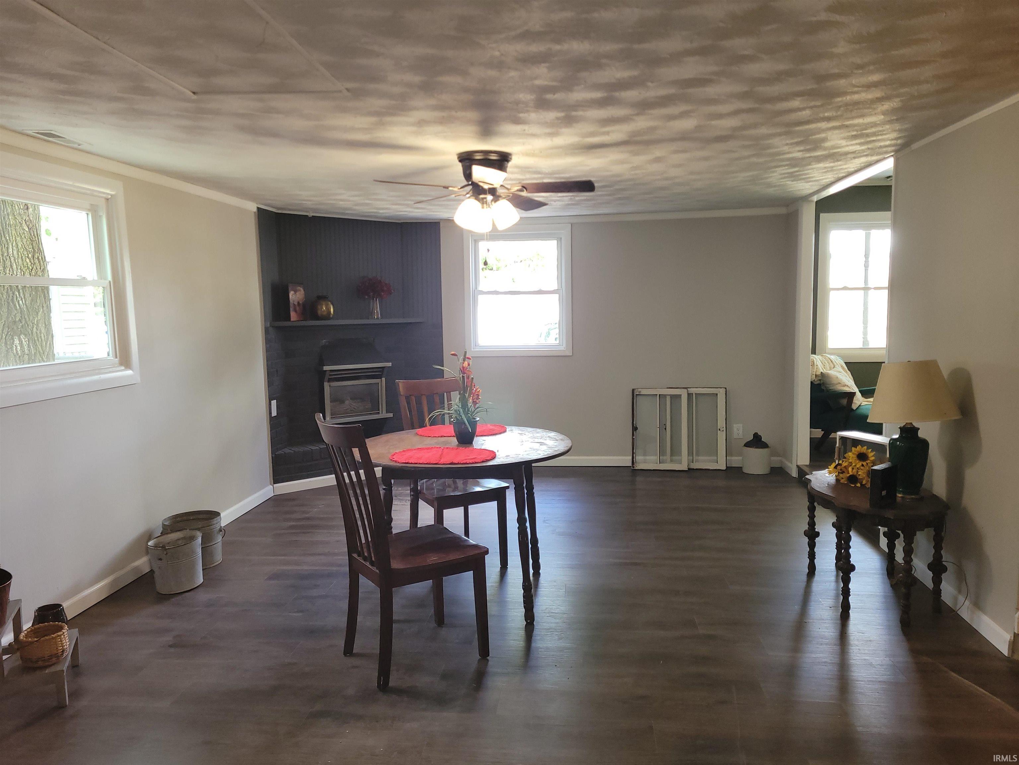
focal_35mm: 26
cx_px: 510
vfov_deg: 53.1
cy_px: 382
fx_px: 765
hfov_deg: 67.3
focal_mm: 5.4
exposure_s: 1/30
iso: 100
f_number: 1.8
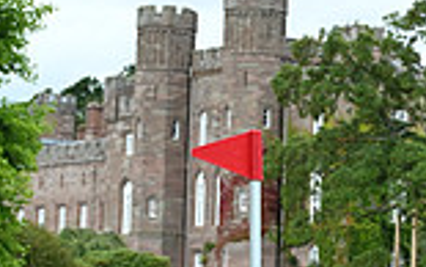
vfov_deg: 7.1
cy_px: 340
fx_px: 2125
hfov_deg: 10.8
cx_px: 748
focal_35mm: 183
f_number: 5.6
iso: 1000
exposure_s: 1/1250
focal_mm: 48
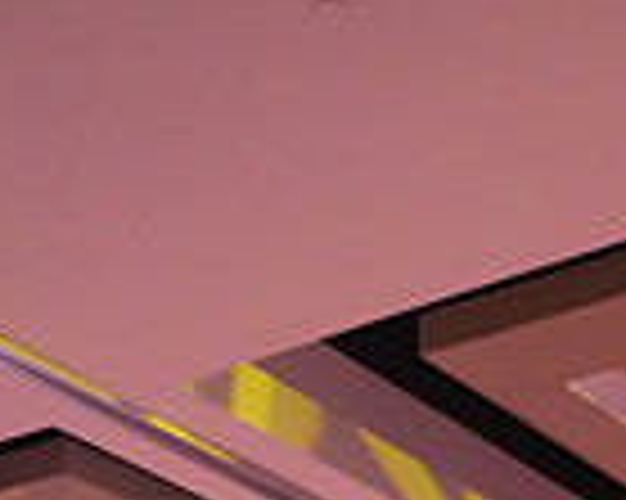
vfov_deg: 10.9
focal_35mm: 114
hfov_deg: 16.3
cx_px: 705
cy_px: 1302
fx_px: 2111
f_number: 5
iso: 6400
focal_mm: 29
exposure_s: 1/400
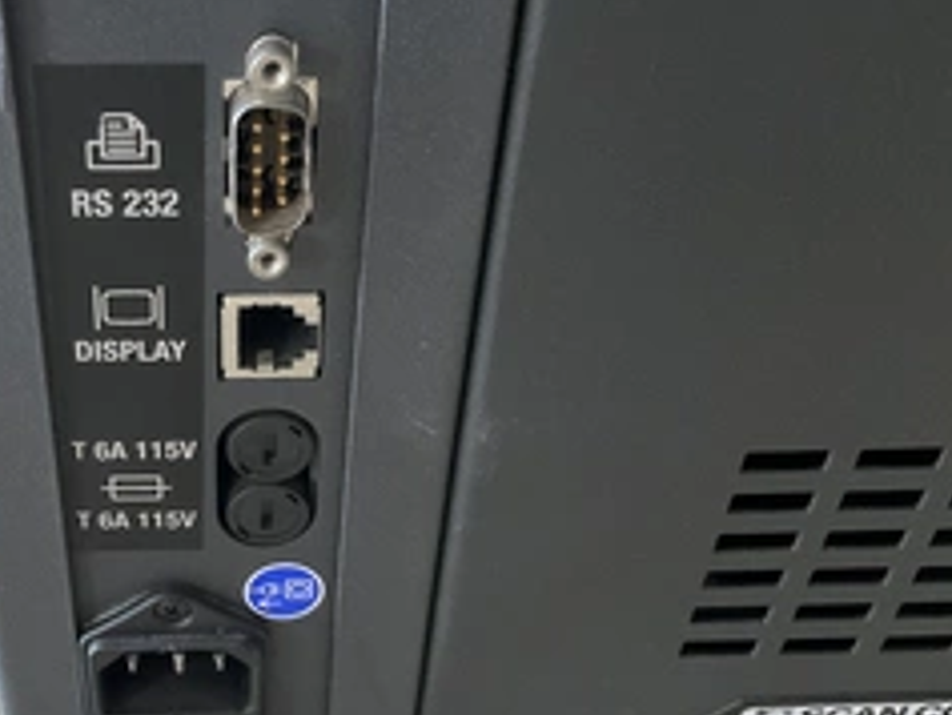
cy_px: 458
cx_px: 165
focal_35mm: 49
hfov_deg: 37.2
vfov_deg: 29.6
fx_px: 1348
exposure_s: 1/60
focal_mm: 3
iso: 160
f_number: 1.8
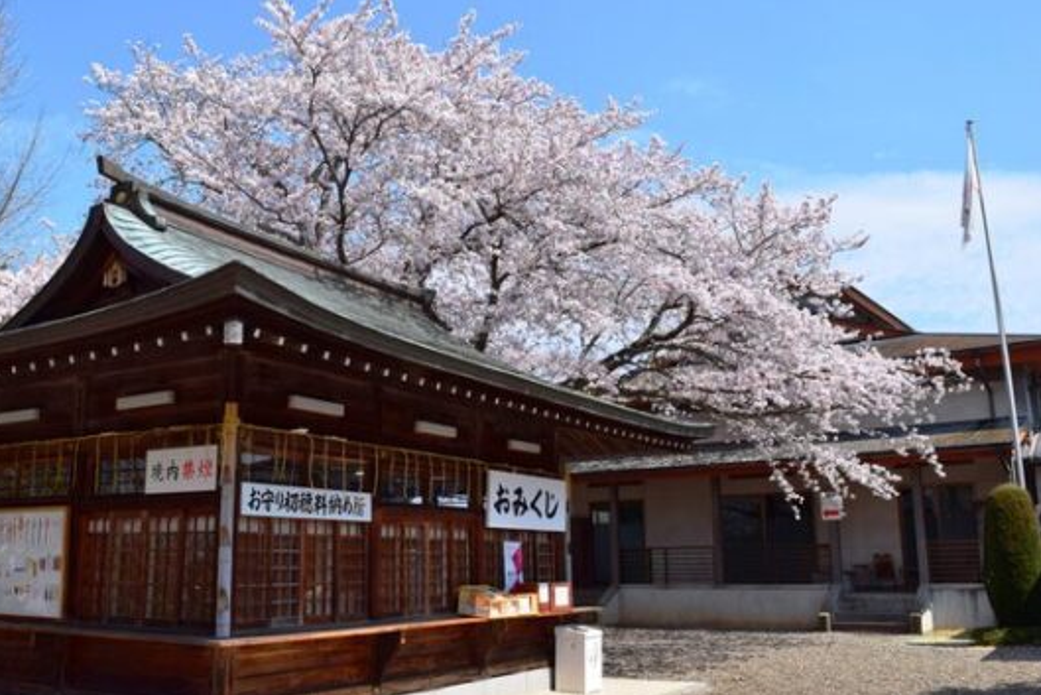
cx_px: 453
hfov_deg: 55.6
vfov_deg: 38.9
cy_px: 345
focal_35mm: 34
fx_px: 983
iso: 400
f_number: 11
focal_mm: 20
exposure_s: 1/500
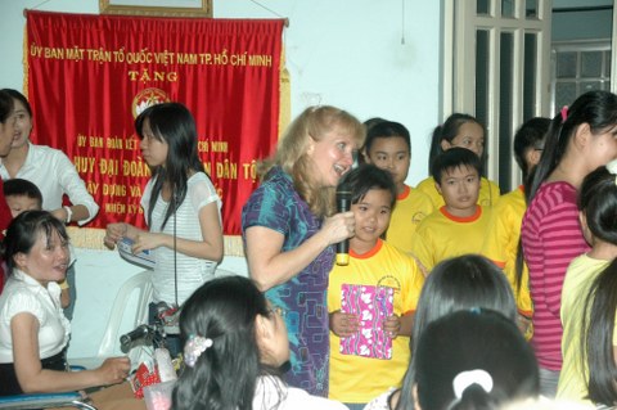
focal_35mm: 78
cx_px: 308
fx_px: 1335
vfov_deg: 17.5
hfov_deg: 26.0
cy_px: 205
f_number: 5
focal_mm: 52
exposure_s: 1/60
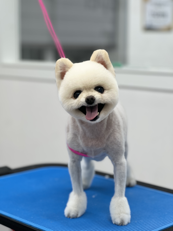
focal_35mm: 77
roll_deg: -0.8
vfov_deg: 25.3
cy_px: 116
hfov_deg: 19.1
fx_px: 513
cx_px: 86
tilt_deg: -6.5
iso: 100
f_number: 2.8
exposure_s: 1/120
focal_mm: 9
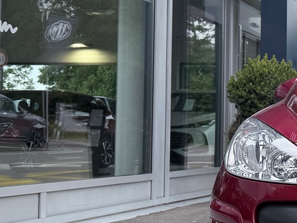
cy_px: 119
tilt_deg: +1.0
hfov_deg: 20.4
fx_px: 695
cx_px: 454
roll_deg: +0.1
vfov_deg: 18.2
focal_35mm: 81
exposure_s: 1/2445
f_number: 1.78
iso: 80
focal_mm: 6.76
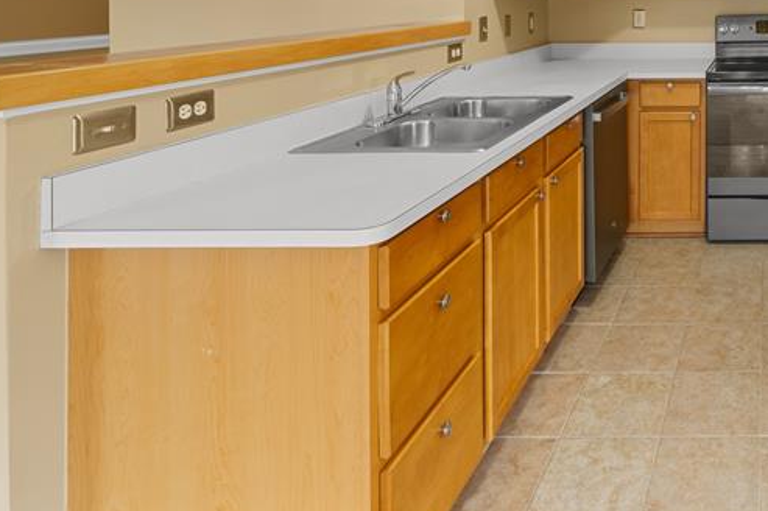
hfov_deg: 52.7
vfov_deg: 40.9
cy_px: -16
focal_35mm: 27
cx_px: 776
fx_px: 576
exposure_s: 1/2
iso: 250
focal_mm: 13
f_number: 8
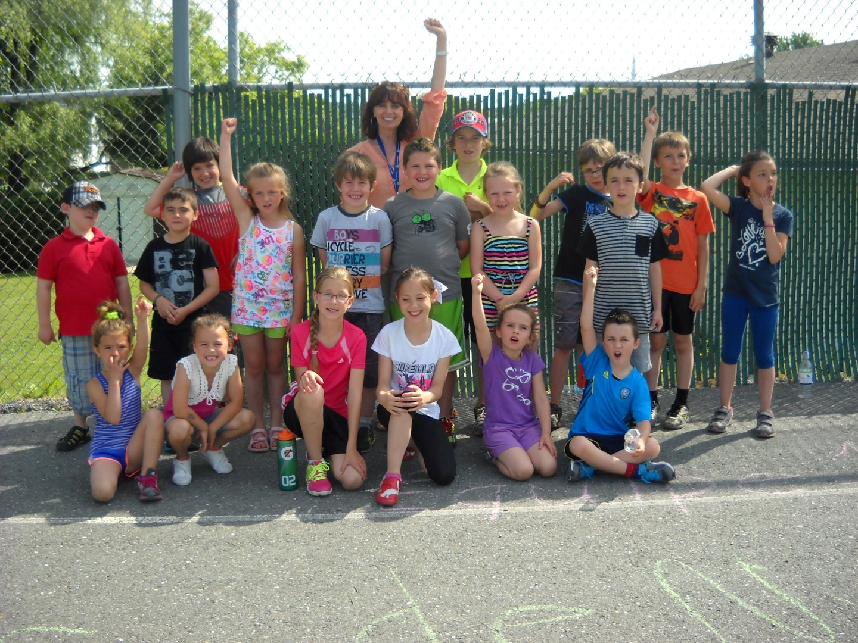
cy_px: 322
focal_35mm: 41
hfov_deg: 45.8
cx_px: 429
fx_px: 1016
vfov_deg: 35.1
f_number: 3.1
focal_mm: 6.72
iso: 64
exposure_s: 1/337
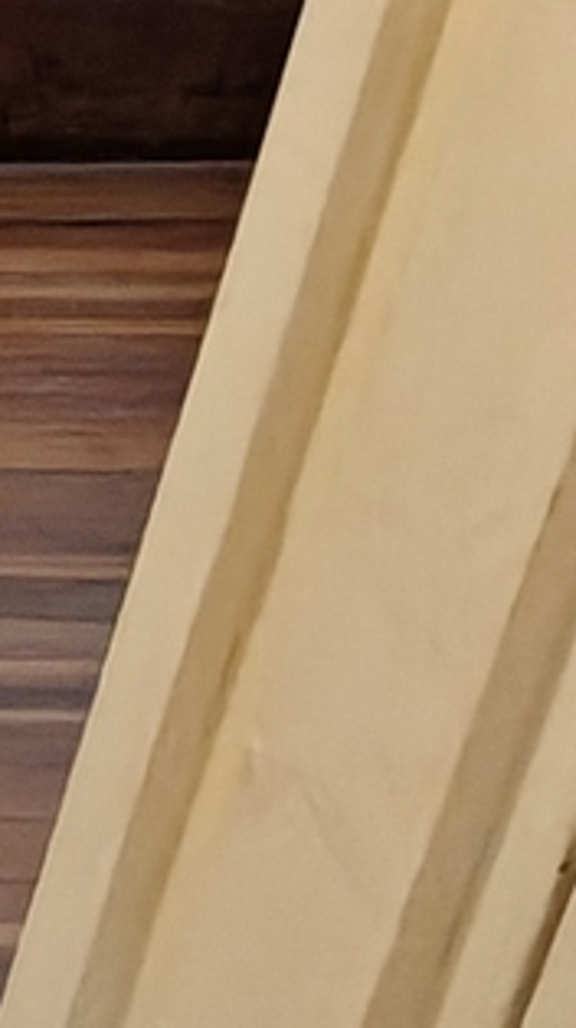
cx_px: -2059
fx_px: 3267
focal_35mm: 120
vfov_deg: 17.2
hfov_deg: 6.7
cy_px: -151
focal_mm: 2.3
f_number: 2
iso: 800
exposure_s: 1/40
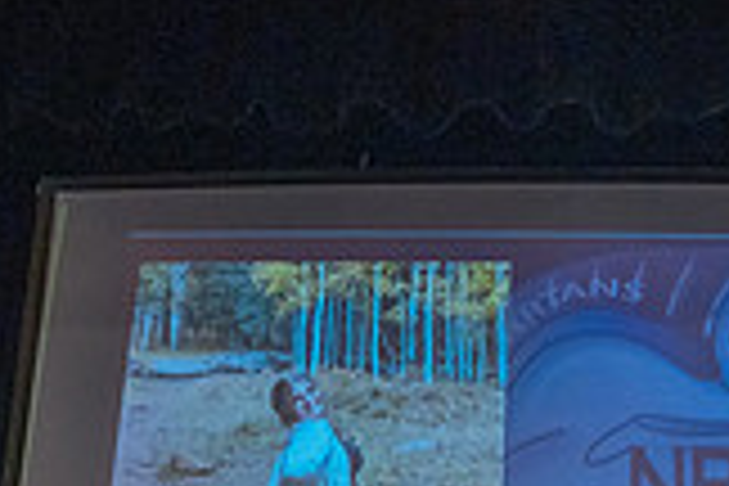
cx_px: 742
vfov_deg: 14.8
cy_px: 718
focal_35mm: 86
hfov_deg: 22.6
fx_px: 1741
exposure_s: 1/160
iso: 2500
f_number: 2.8
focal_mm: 24
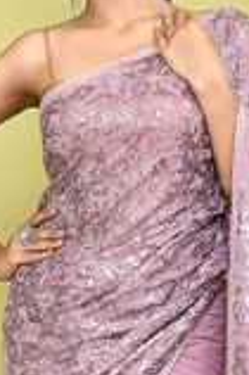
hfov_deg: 8.3
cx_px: 135
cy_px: 414
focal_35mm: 166
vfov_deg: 12.2
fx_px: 1726
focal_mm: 50
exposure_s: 1/160
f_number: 9
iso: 320
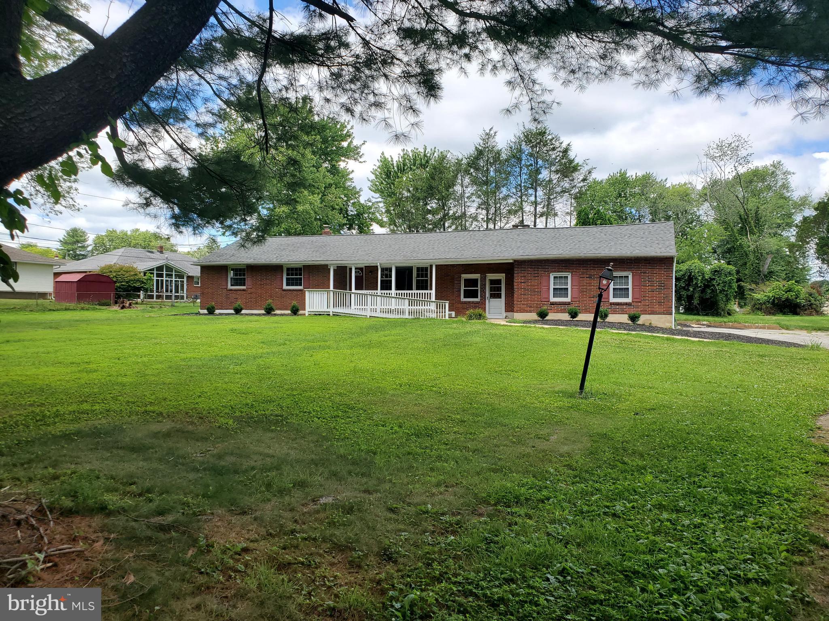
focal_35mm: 26
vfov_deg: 53.1
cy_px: 310
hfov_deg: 67.3
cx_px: 414
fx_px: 623
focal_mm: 4.3
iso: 50
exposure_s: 1/1096
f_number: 2.4
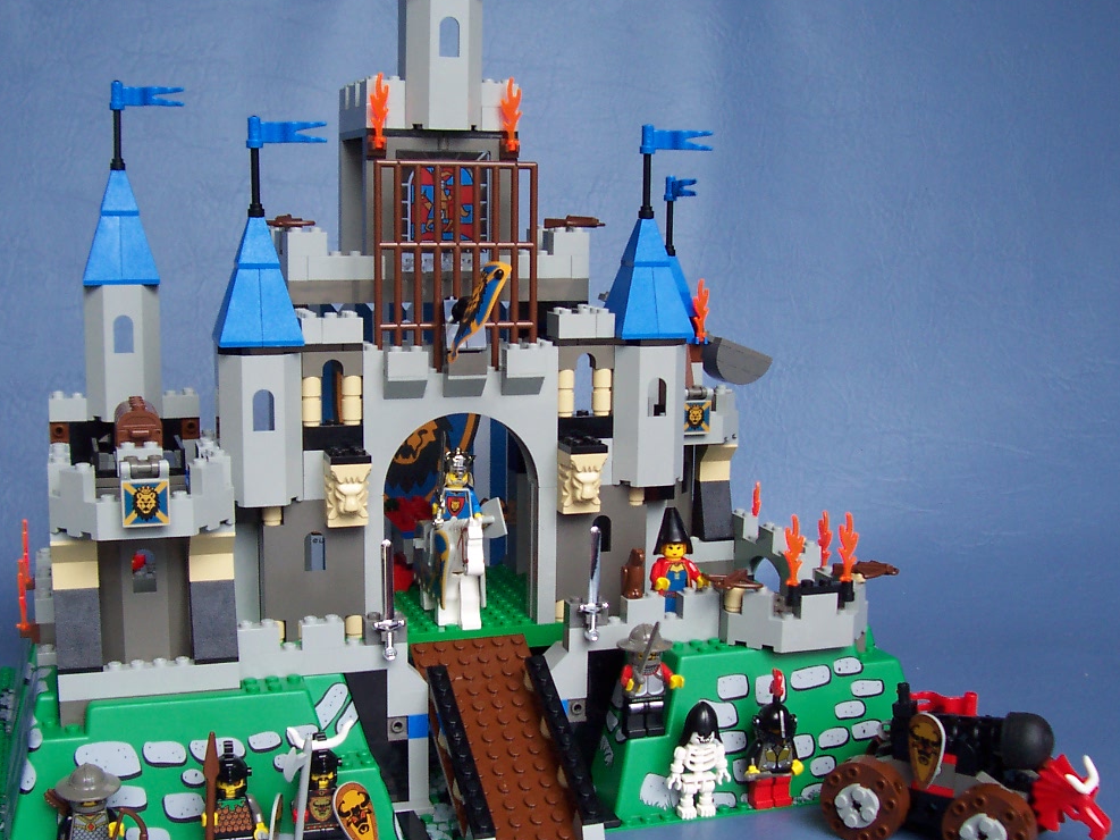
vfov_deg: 32.2
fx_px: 1456
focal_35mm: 45
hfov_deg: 42.0
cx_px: 510
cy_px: 457
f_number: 2.8
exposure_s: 1/350
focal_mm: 5.6
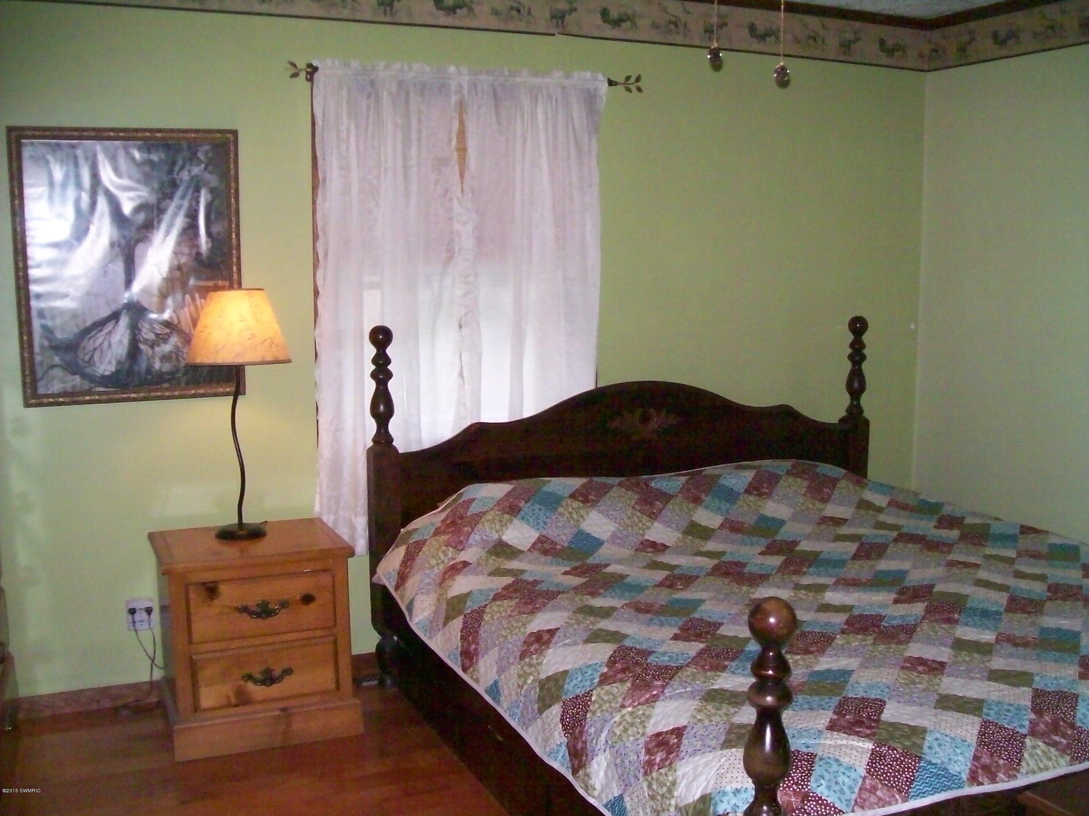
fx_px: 1132
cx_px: 544
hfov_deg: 51.4
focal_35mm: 36
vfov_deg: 39.6
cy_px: 408
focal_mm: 6
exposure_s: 1/128
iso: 200
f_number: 2.7
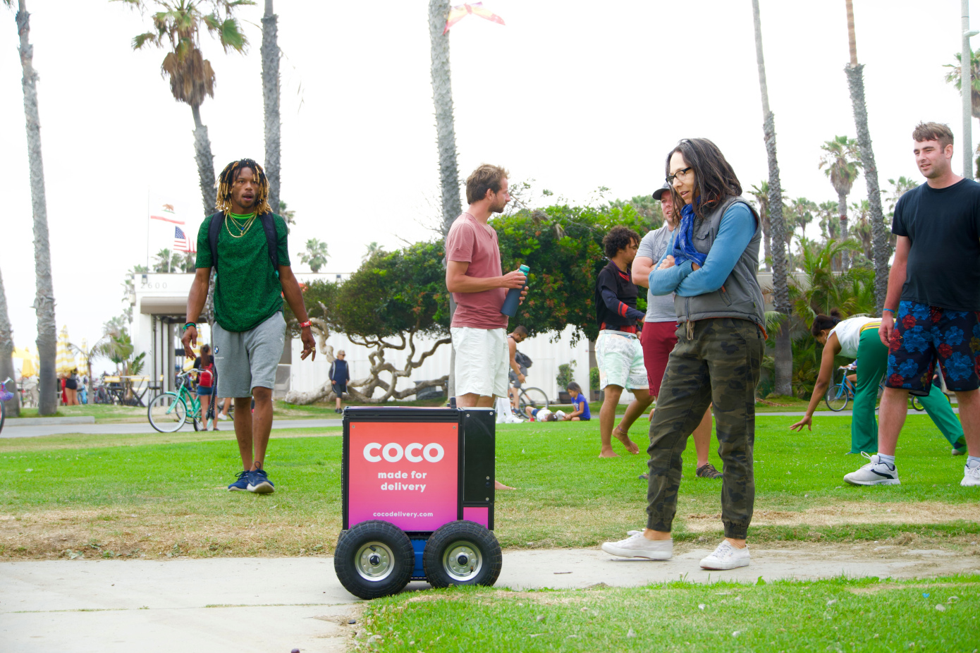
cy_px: 326
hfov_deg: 31.2
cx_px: 490
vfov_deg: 21.1
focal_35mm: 64
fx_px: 1755
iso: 125
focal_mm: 43
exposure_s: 1/160
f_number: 5
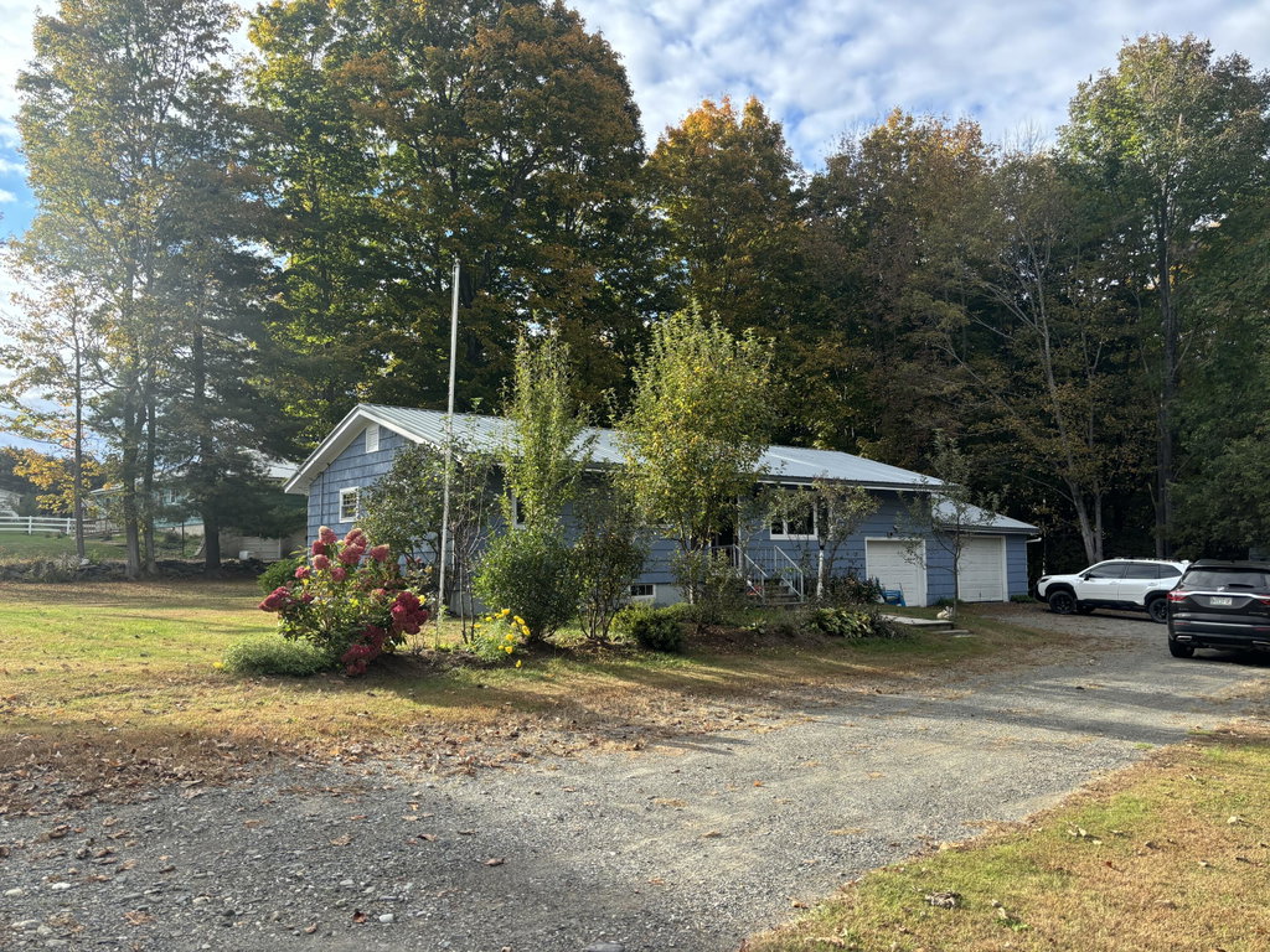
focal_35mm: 26
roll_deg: +0.9
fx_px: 954
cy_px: 476
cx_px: 635
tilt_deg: +4.1
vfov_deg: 53.1
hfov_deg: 67.3
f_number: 1.6
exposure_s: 1/961
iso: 50
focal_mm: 5.96
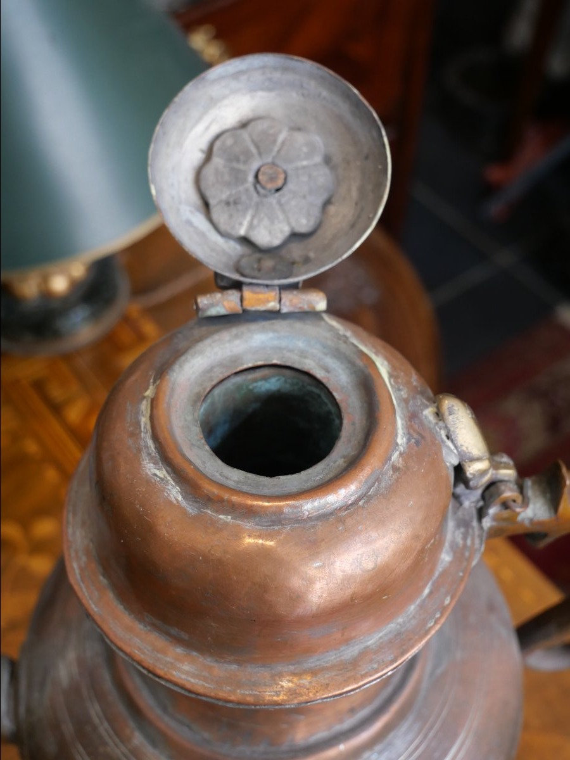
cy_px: 380
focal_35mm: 40
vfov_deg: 46.8
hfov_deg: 36.0
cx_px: 285
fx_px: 878
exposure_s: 1/60
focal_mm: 20
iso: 800
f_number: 4.1
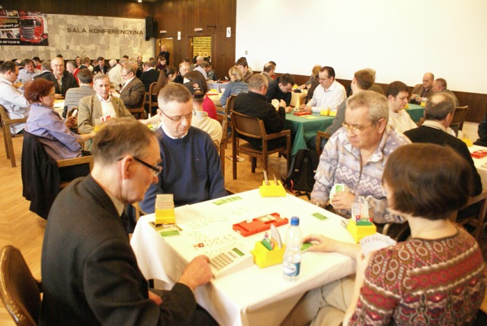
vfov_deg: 48.0
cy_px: 163
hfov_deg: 67.3
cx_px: 244
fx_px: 366
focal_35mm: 27
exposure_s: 1/15
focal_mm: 18
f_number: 3.5
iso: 1600
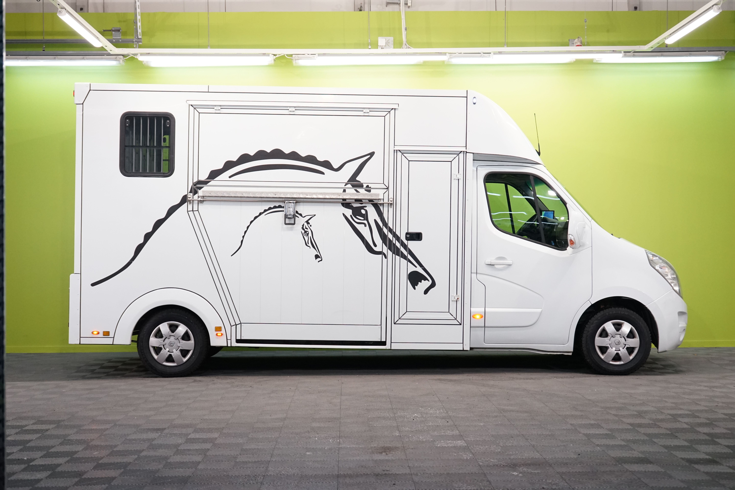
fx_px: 1021
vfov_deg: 27.0
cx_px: 368
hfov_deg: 39.6
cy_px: 245
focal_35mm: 50
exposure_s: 1/160
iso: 2000
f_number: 5.6
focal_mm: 50
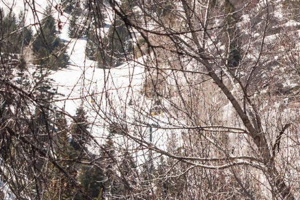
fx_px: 3585
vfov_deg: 3.2
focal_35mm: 430
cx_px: 540
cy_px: 78
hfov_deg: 4.7
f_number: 7.1
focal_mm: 70
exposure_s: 1/1000
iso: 100
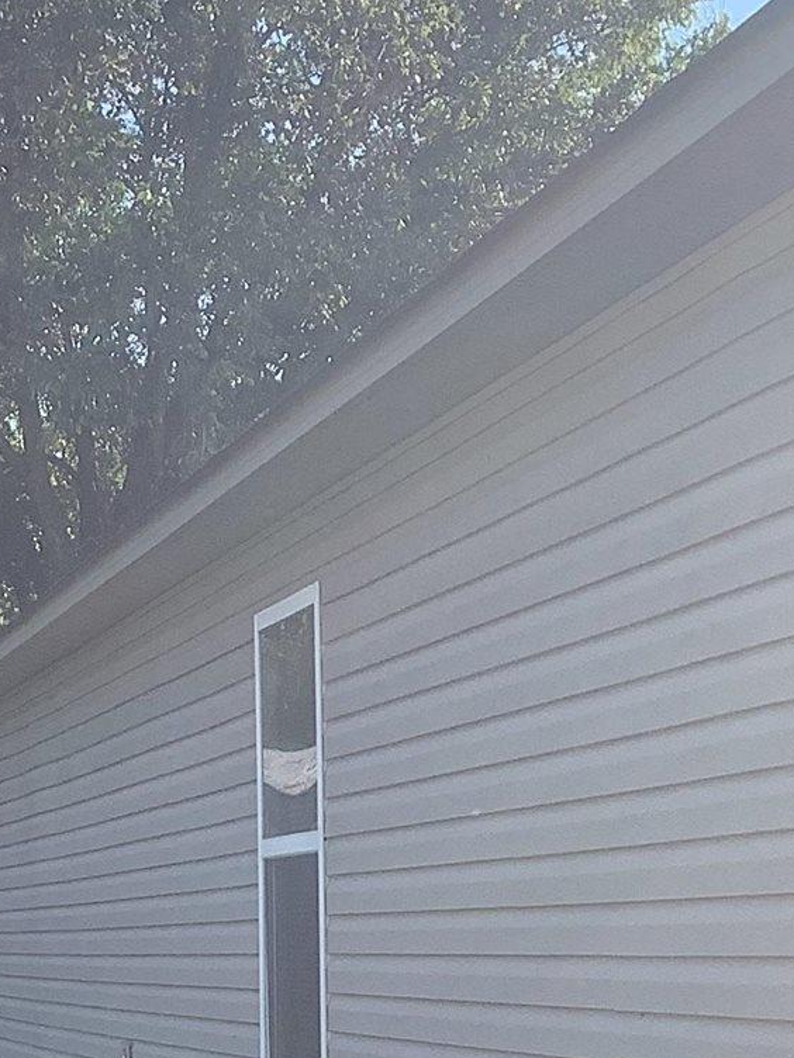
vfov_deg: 20.1
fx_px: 2905
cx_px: 474
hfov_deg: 15.6
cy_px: 1033
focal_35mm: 95
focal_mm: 3.3
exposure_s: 1/734
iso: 25
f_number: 2.4
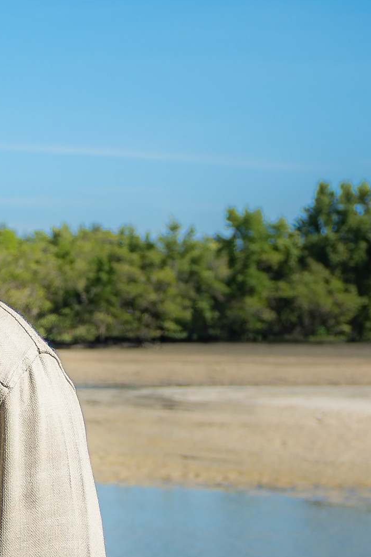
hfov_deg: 10.3
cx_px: -292
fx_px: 1932
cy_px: 442
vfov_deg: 16.3
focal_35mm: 125
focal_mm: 23
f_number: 4.2
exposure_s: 1/1600
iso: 160
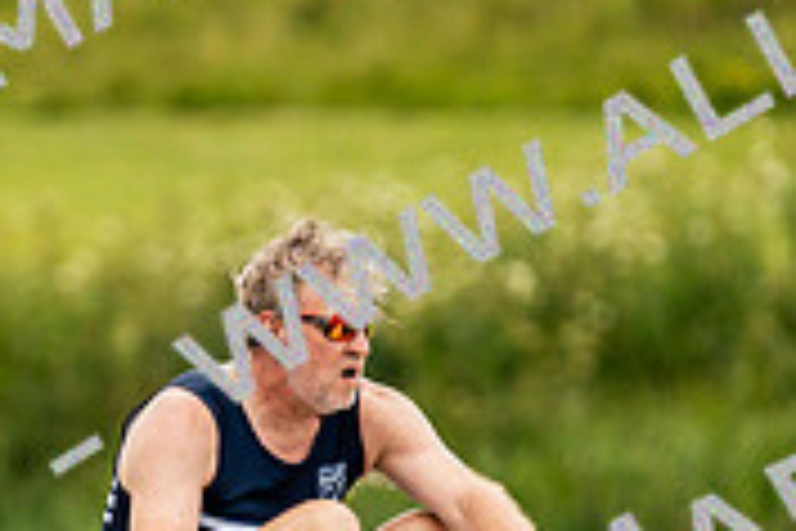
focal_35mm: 1796
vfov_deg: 0.8
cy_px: 479
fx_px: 39708
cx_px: -153
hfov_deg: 1.1
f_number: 6.3
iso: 500
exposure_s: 1/2000
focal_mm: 547
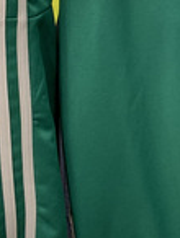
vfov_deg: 20.3
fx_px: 615
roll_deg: -1.3
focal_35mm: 89
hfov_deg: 15.7
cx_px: 245
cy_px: -62
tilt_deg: -18.4
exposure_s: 1/60
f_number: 1.8
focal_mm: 4.25
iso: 400
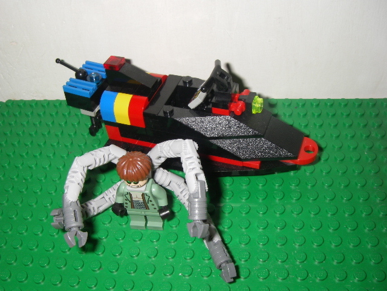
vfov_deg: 37.7
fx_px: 425
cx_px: 194
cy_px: 146
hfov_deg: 49.0
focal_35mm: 38
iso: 80
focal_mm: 6.3
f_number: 6.6
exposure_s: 1/40
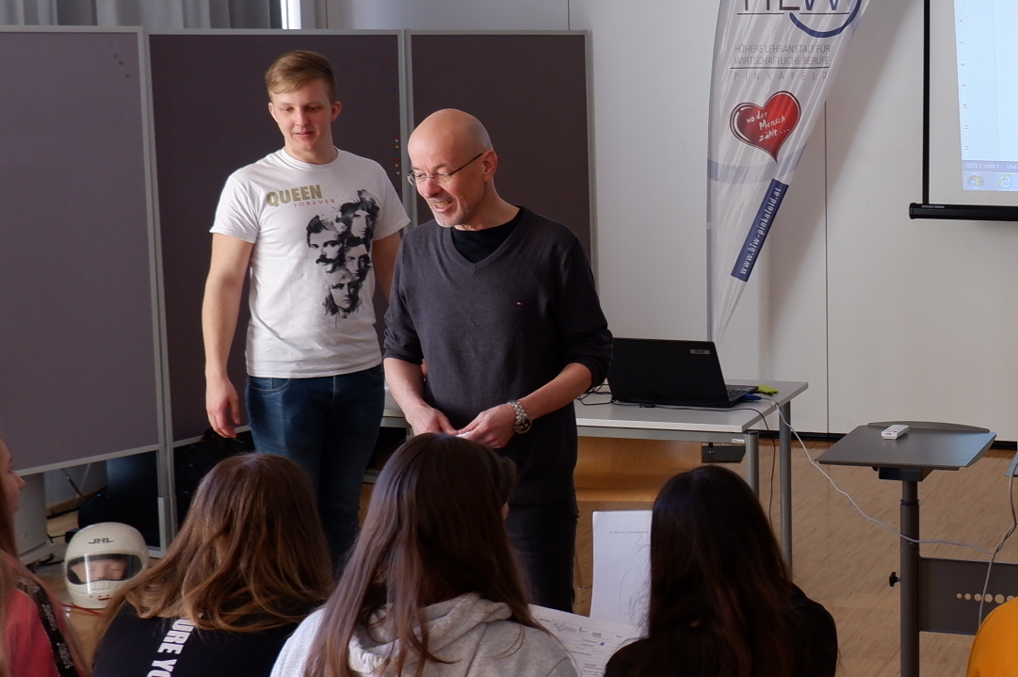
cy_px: 286
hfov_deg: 29.4
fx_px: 1808
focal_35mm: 64
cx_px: 1013
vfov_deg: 21.2
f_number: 3.5
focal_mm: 15
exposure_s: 1/60
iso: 200
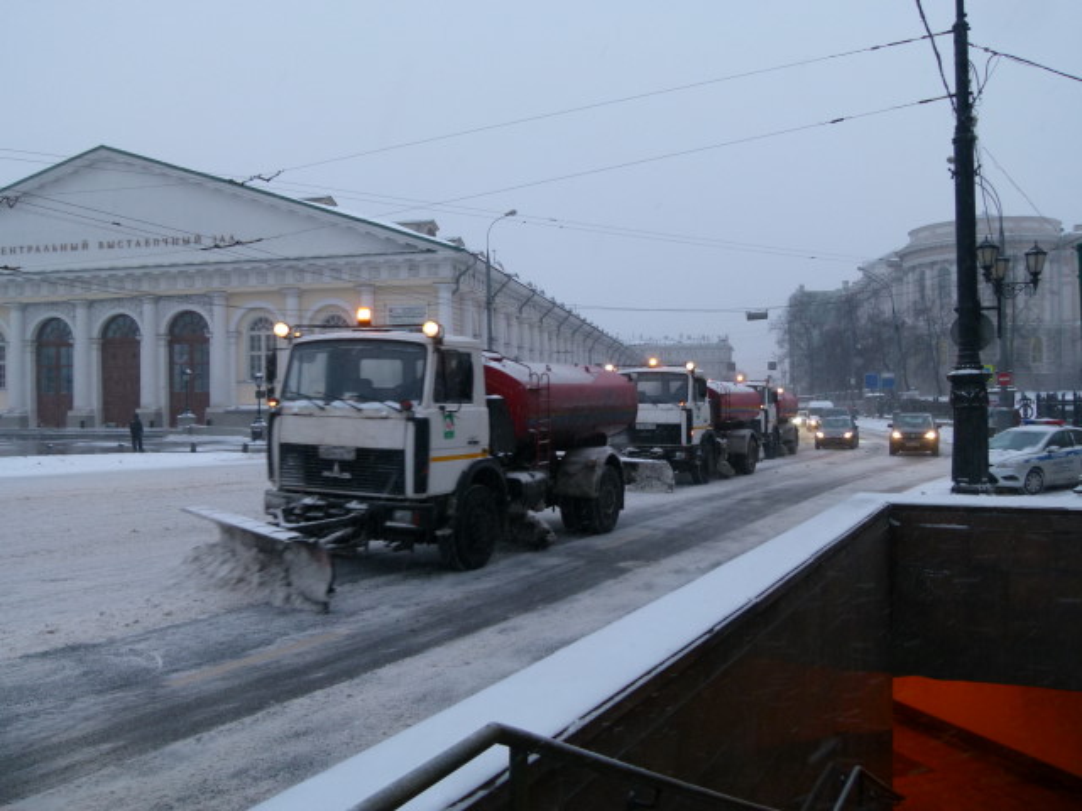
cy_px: 406
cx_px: 541
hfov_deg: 56.8
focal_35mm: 32
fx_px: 1000
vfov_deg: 44.2
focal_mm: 5.7
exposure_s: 1/60
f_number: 3
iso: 125
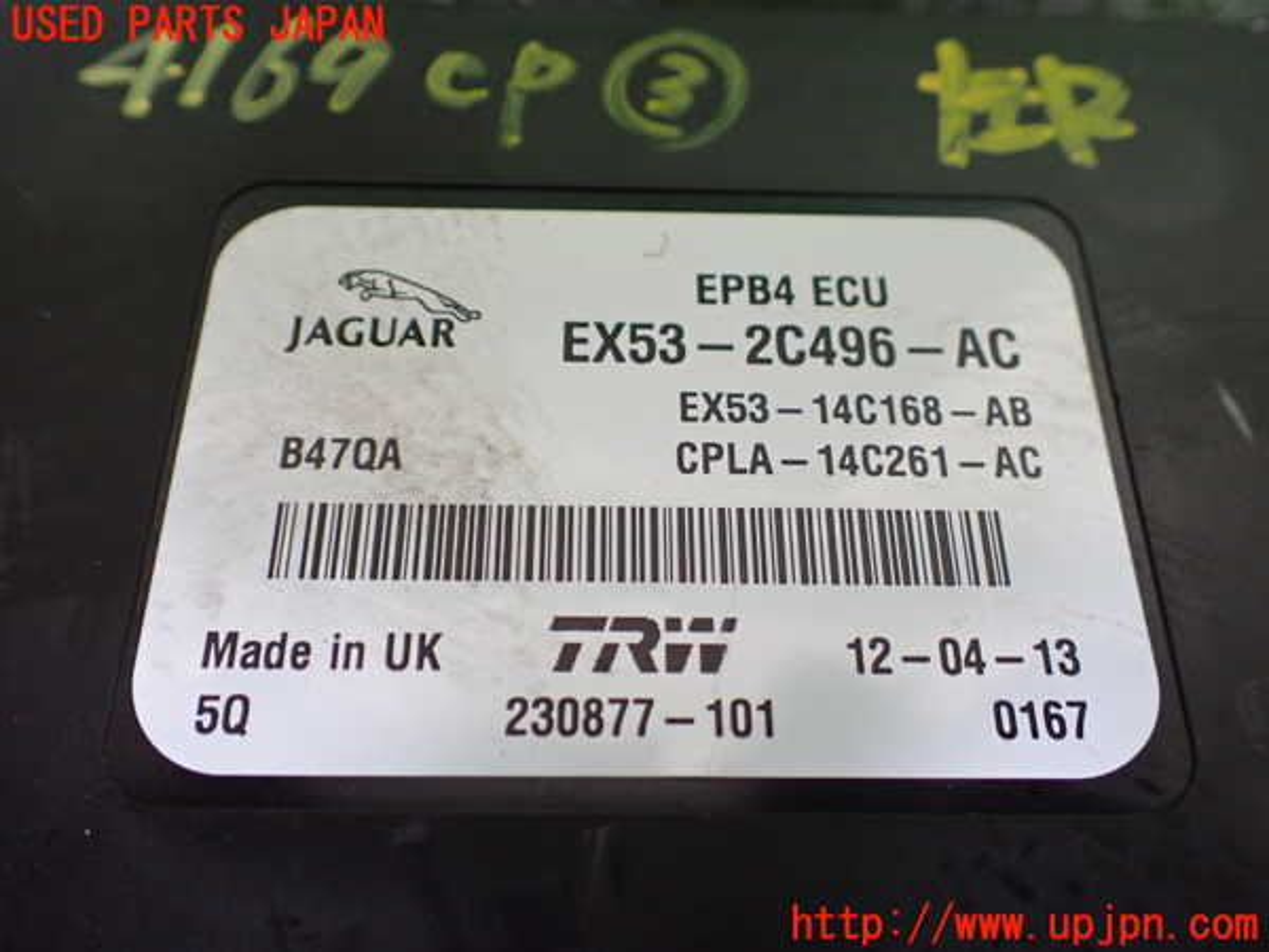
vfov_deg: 46.8
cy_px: 476
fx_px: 1100
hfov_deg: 60.0
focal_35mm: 30
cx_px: 634
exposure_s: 1/125
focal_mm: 5.4
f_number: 2.3
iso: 640
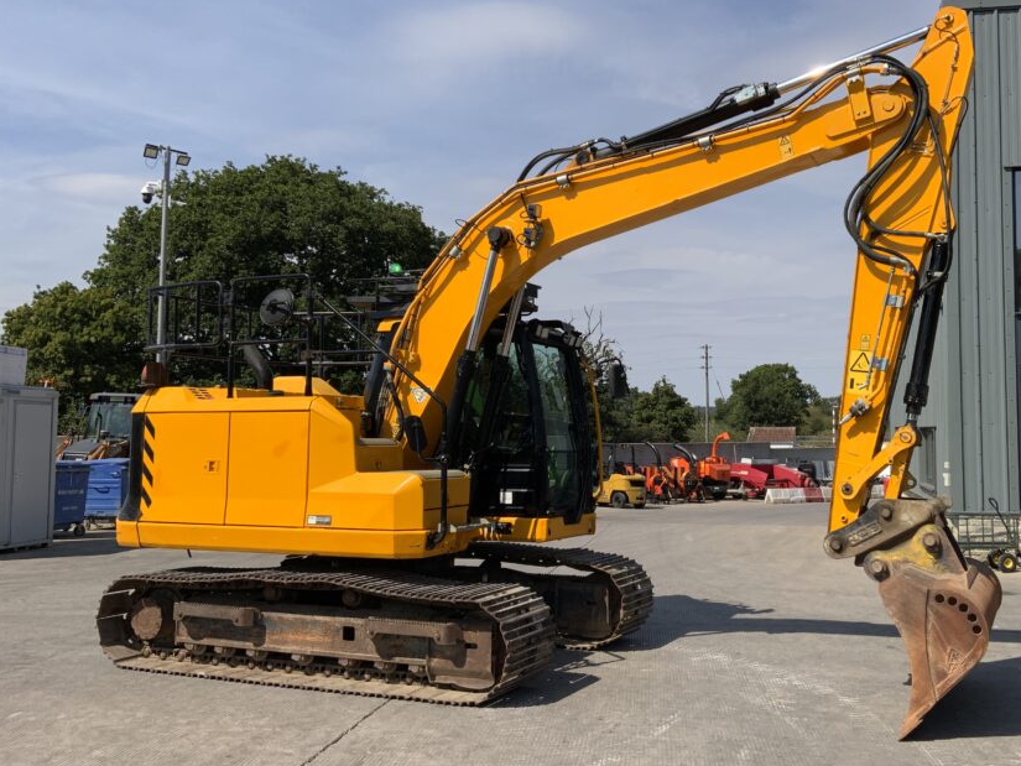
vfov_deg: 39.7
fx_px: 1062
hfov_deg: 50.9
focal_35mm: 36
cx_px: 627
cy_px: 363
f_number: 1.8
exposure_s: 1/2427
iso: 20
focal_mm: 3
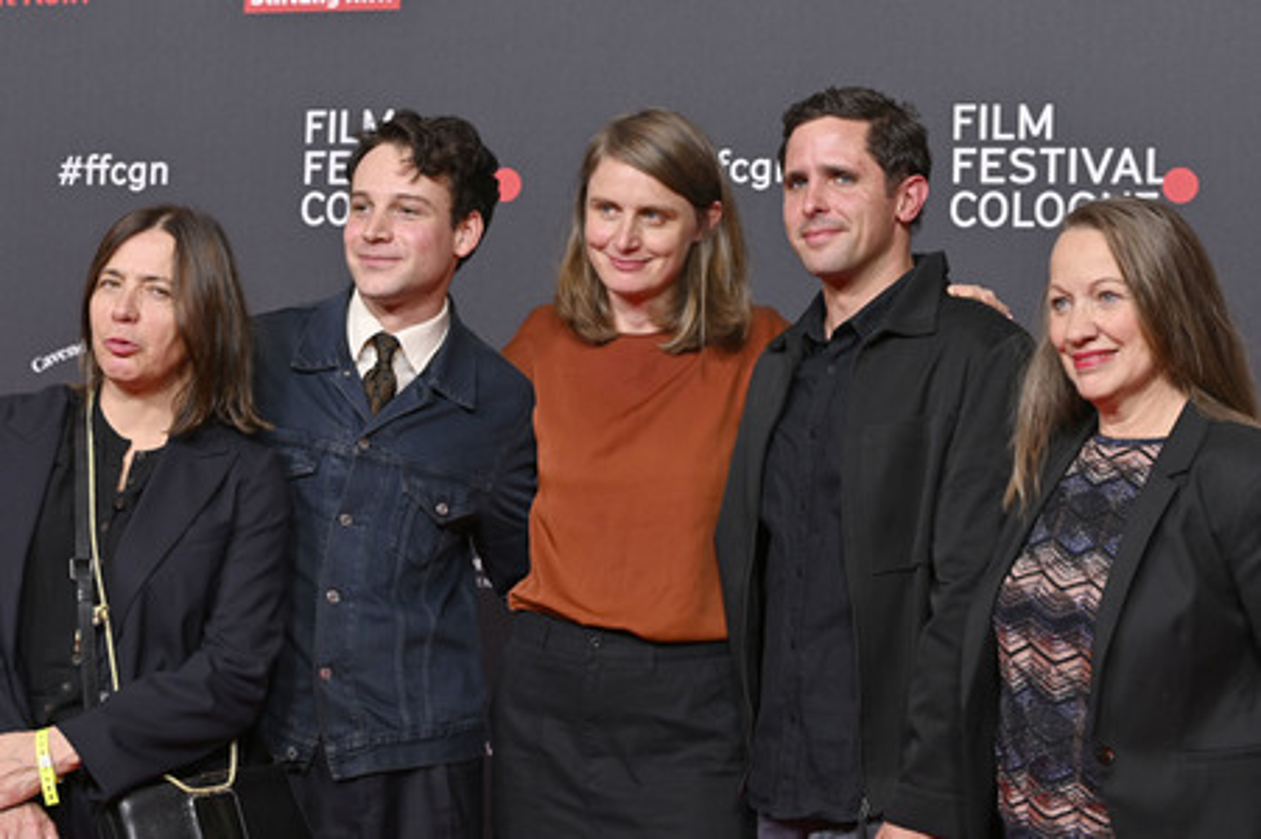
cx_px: 630
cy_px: 420
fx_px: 2450
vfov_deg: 19.4
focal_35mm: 70
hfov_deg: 28.9
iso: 1000
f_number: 5
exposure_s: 1/200
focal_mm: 70
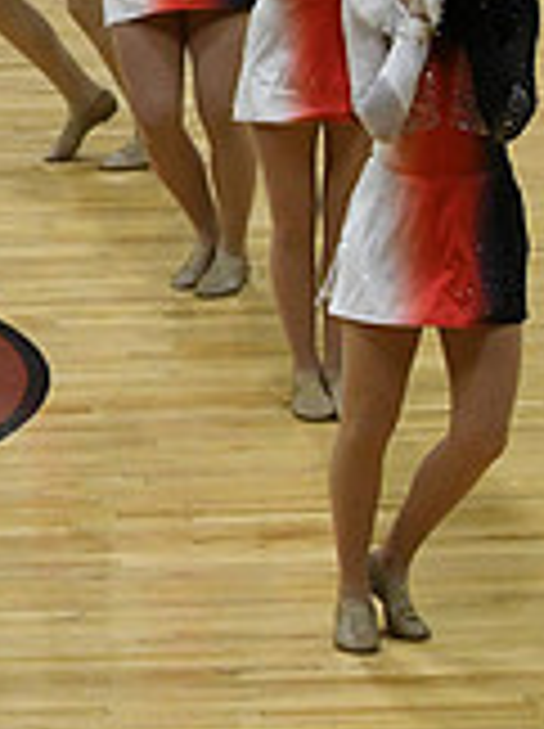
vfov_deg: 5.5
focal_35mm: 362
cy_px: 34
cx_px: -733
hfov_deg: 4.0
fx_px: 7605
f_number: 4
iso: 4000
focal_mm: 70
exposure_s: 1/500
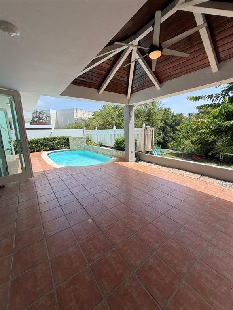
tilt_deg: -9.4
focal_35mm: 14
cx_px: 116
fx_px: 126
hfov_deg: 85.7
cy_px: 155
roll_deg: +2.1
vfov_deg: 102.1
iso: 40
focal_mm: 2.22
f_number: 2.2
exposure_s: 1/770
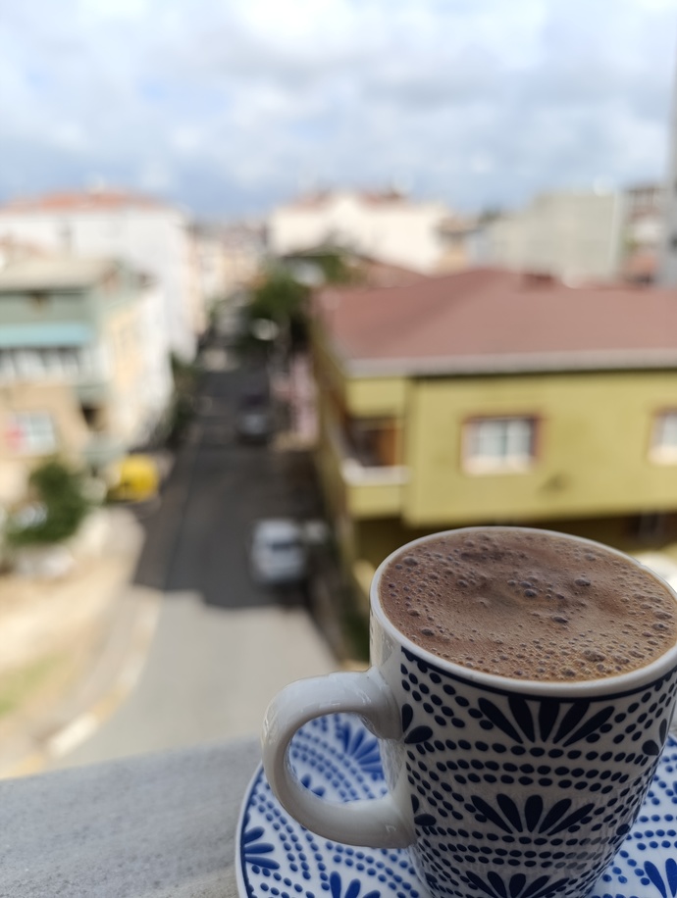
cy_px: 449
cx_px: 338
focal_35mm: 23
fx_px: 598
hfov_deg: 59.0
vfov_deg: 73.8
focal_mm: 6.14
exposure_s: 1/552
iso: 50
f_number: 1.6
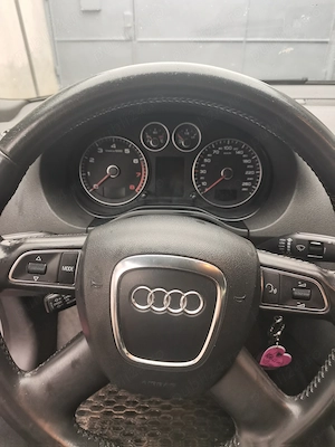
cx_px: 168
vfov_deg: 67.3
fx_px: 335
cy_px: 224
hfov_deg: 53.1
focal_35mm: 26
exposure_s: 1/100
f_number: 1.8
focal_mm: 5.58
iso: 160
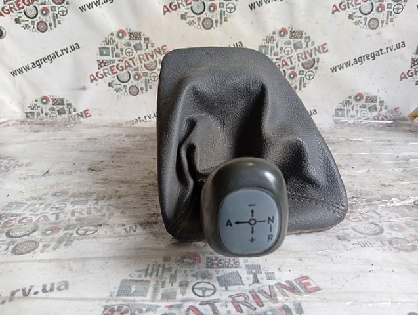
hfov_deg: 67.2
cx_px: 209
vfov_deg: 53.2
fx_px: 314
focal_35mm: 26
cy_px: 158
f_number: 1.8
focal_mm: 3.96
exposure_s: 1/50
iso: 106
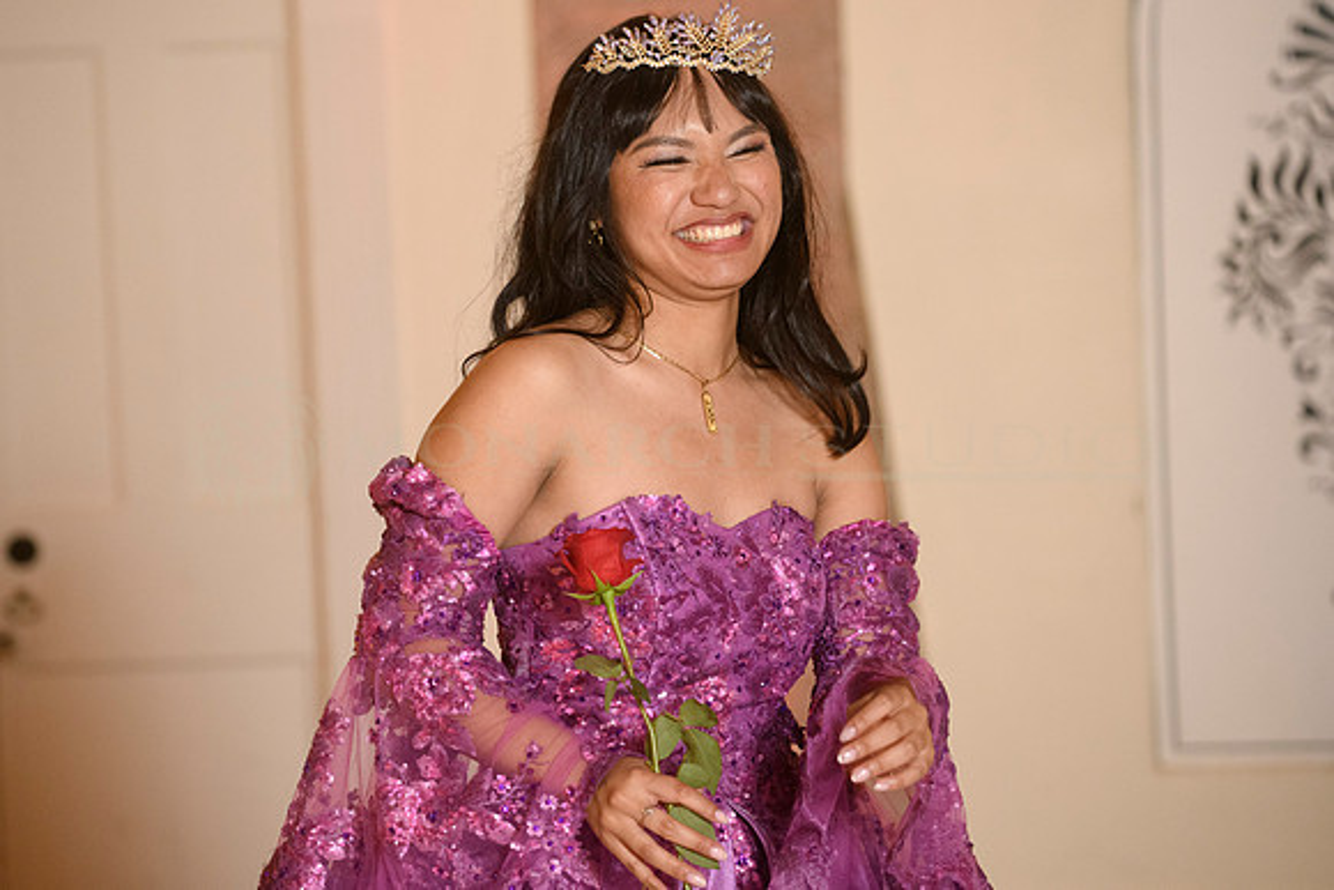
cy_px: 431
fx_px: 5727
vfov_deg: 8.9
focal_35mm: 155
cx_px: 582
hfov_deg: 13.3
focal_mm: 135
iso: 3200
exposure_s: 1/100
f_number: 4.5
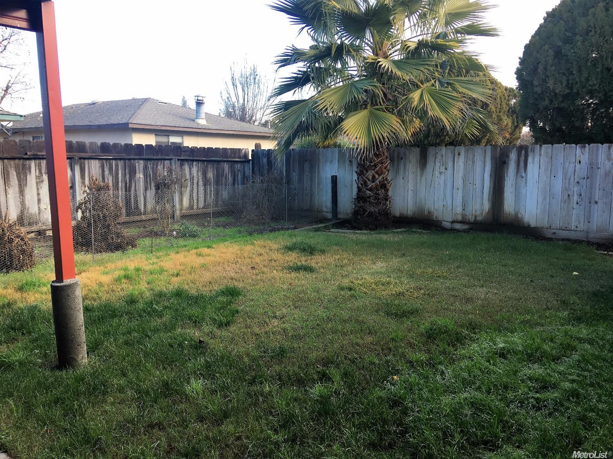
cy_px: 230
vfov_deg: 48.2
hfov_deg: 61.7
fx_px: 513
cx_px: 306
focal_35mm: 29
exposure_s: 1/133
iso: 25
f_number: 2.2
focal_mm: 4.15
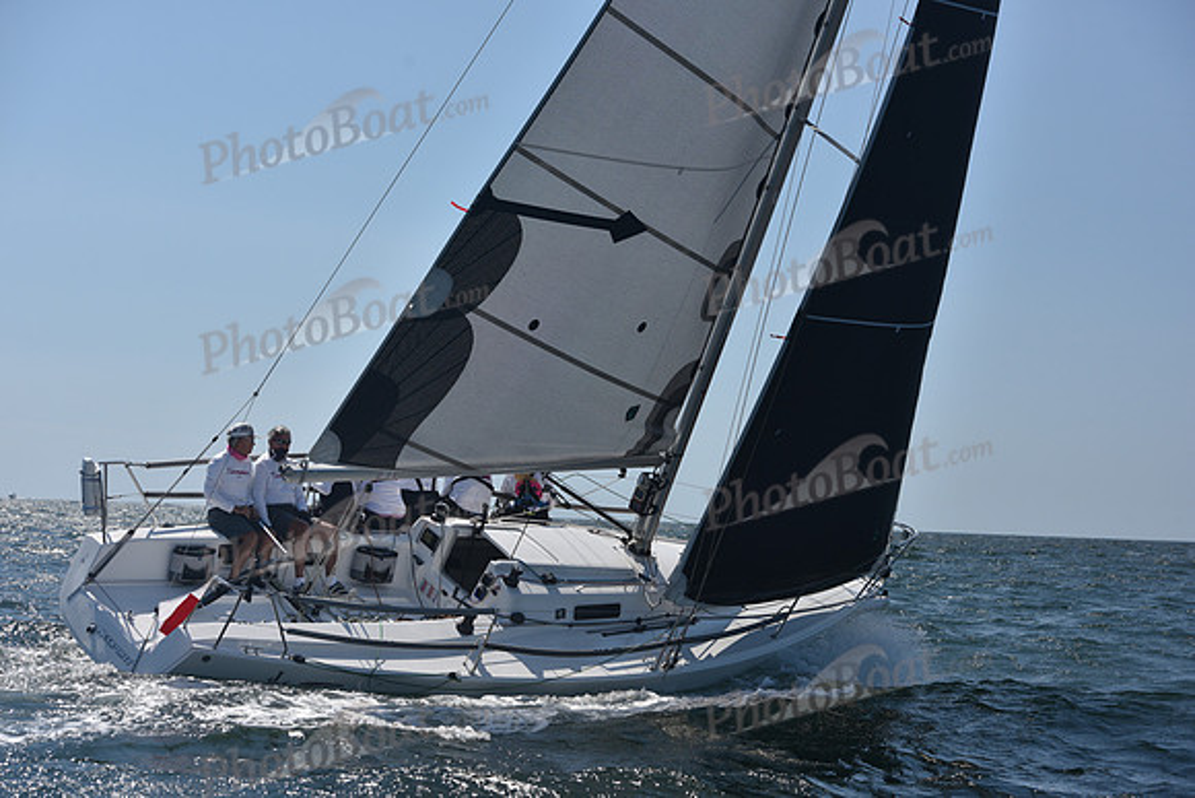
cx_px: 598
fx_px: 2324
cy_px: 399
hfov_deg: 28.8
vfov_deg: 19.5
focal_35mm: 70
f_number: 6.3
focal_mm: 70
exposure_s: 1/1000
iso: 250
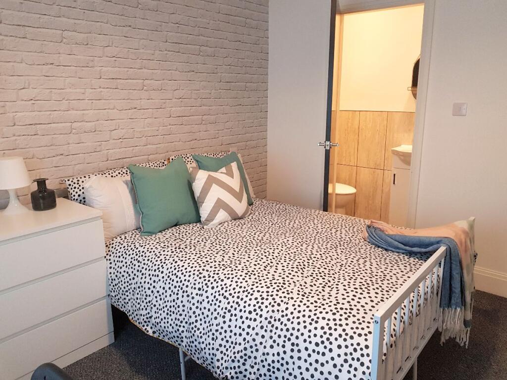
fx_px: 381
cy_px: 190
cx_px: 254
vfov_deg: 53.1
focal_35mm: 26
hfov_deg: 67.3
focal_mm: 4.2
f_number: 1.7
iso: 160
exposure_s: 1/33
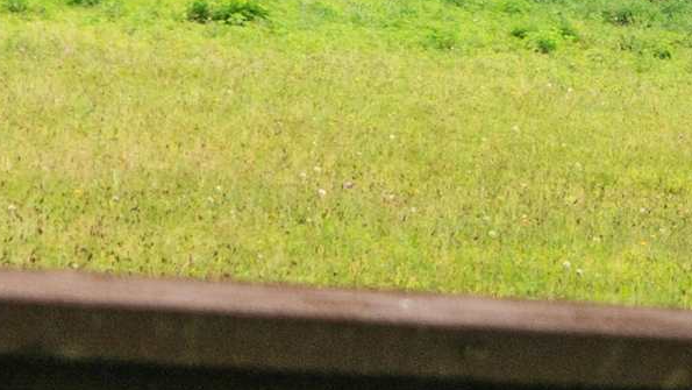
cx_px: 808
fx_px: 5157
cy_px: -352
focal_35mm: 281
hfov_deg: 7.6
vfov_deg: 4.3
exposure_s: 1/640
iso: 160
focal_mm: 35
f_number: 2.8
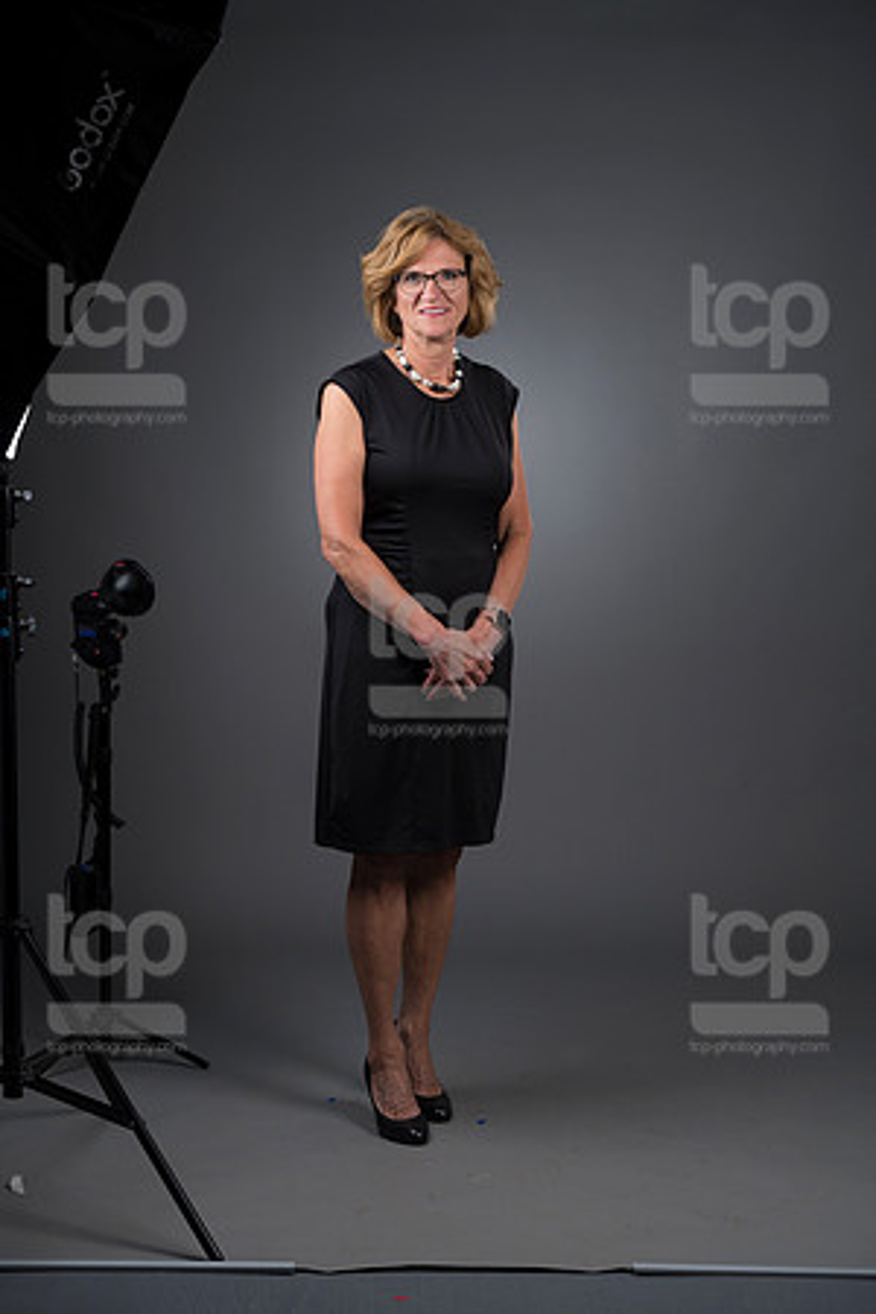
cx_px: 438
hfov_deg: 17.1
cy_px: 657
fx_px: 2920
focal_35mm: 80
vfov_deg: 25.4
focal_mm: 80
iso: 160
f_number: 5.6
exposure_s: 1/250
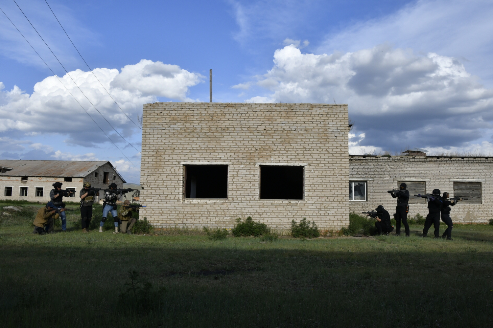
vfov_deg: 42.3
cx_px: 246
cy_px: 164
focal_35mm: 31
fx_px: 424
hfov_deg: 60.3
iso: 320
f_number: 14
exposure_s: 1/640
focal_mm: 21
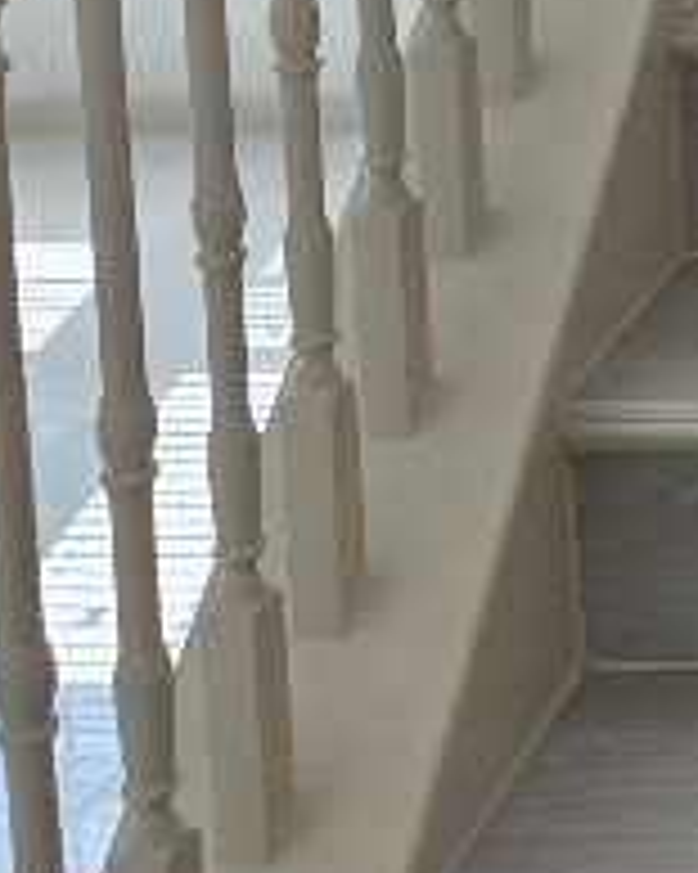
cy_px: -432
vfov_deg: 18.9
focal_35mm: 89
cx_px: 1234
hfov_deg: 15.1
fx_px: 2300
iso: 80
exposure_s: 1/650
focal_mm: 5.4
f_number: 1.8
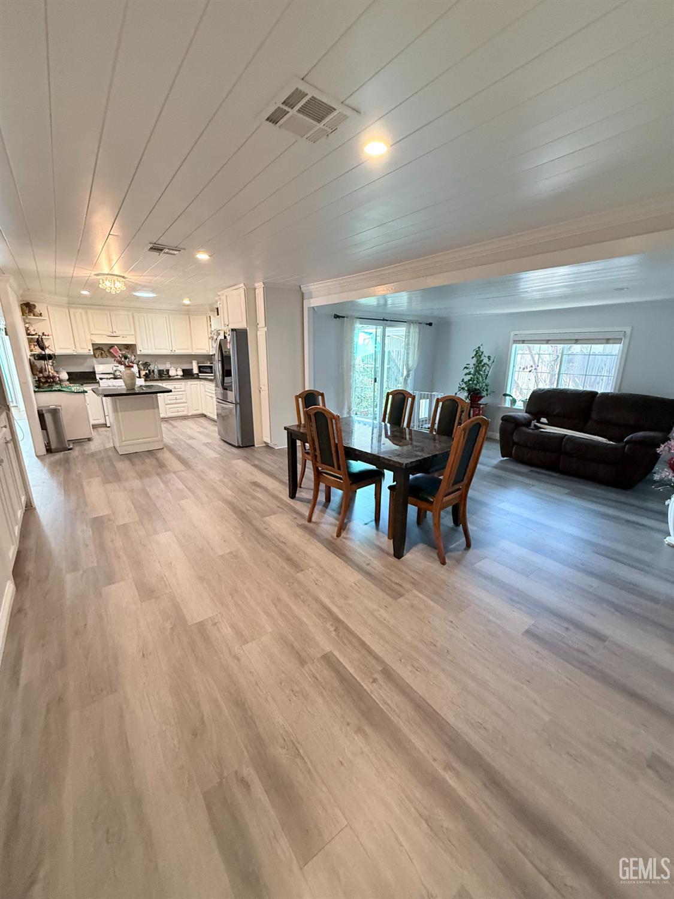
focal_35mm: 14
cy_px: 450
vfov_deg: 102.1
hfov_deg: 85.7
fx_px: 363
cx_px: 337
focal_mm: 2.22
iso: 500
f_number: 2.2
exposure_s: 1/60
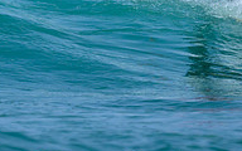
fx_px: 22358
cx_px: 89
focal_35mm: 3390
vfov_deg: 0.4
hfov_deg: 0.6
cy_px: -118
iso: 220
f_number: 6.3
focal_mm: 800
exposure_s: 1/2000
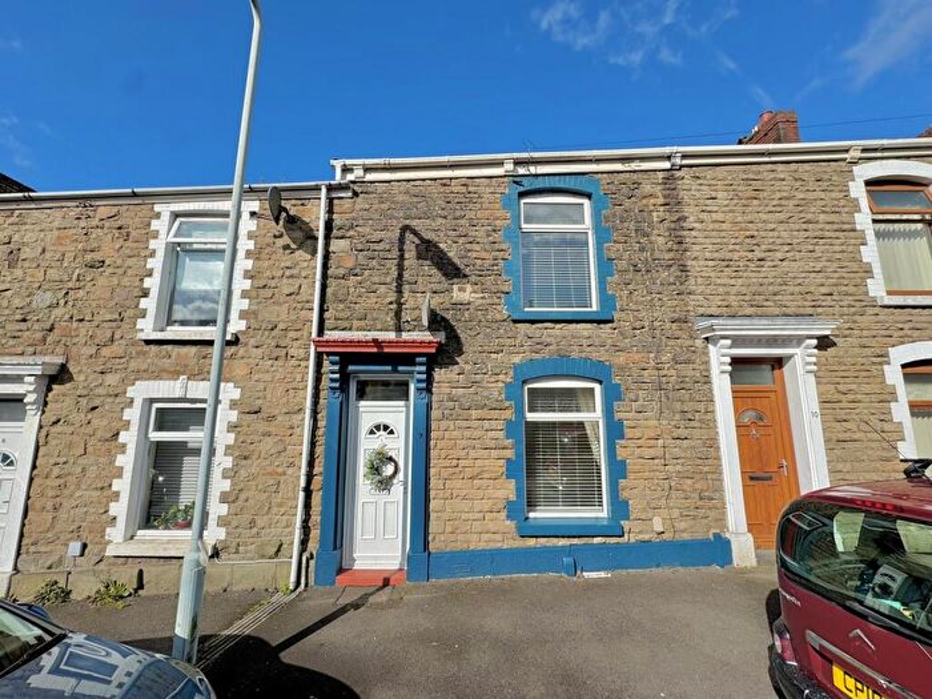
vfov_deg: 85.7
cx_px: 466
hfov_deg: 102.1
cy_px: 350
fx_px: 377
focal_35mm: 14
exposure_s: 1/1536
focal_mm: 2.22
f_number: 2.2
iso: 50
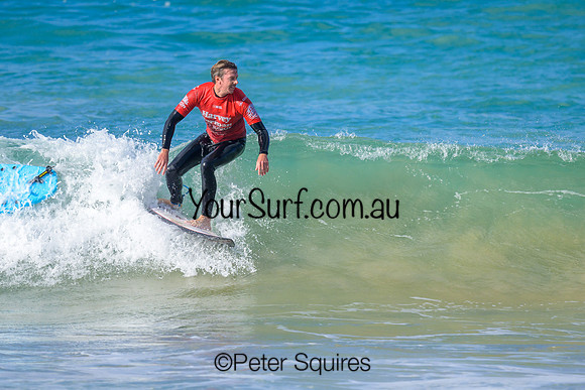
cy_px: 154
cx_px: 275
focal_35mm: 1098
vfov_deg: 1.3
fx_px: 17852
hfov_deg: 1.9
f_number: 6.3
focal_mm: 800
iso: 280
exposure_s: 1/2000
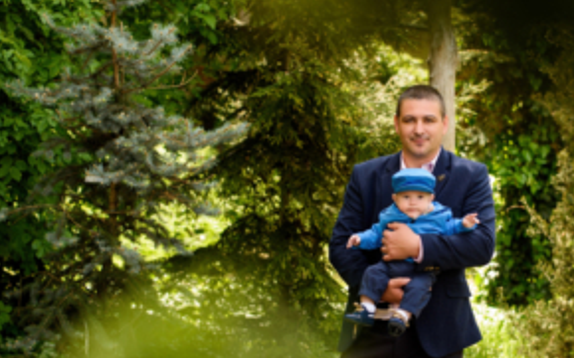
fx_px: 1376
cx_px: 390
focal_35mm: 88
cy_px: 208
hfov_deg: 23.4
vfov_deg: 14.8
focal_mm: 50
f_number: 3.2
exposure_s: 1/320
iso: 160
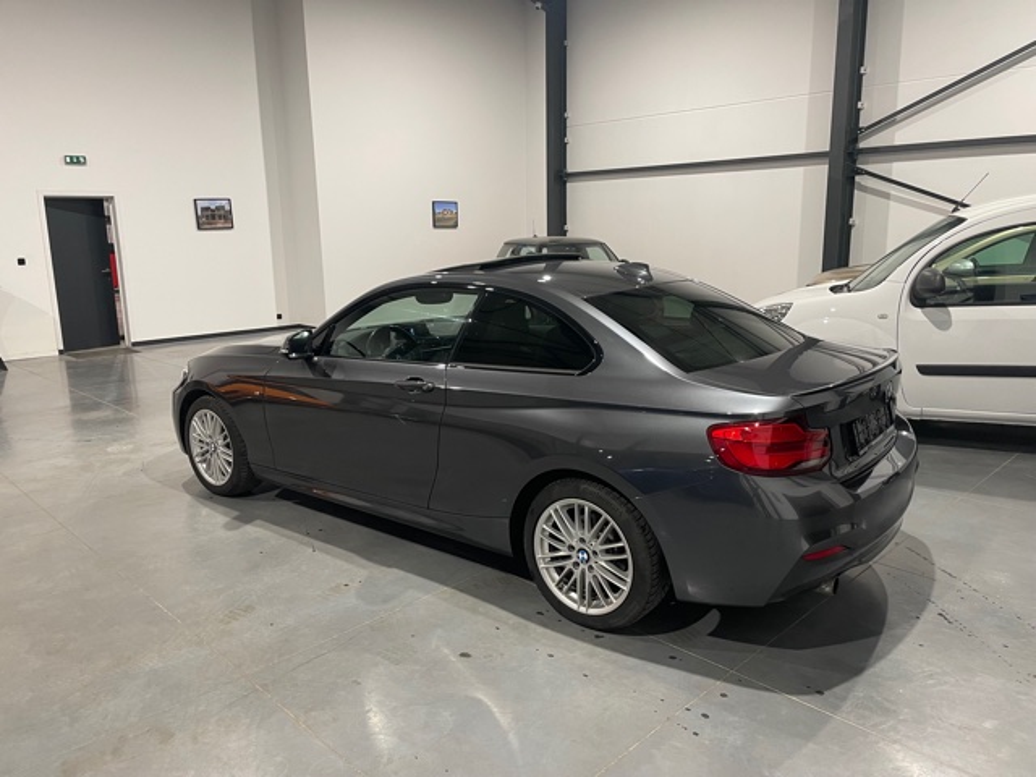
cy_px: 388
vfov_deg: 53.1
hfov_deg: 67.3
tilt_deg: -12.3
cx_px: 518
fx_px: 778
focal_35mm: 26
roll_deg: +0.7
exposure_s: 1/50
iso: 100
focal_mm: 4.2
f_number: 1.6
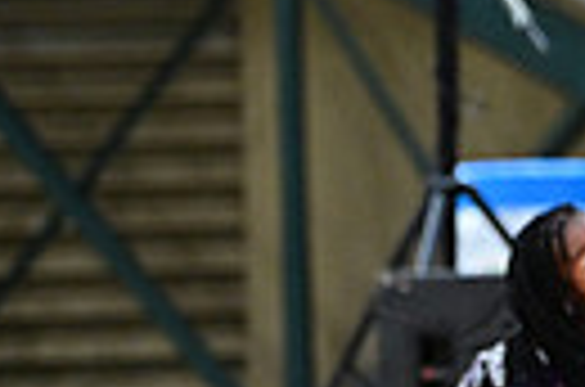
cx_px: 1278
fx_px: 10521
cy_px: 4
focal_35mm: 649
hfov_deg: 3.2
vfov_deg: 2.1
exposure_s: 1/1000
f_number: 3.2
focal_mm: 145
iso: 6400
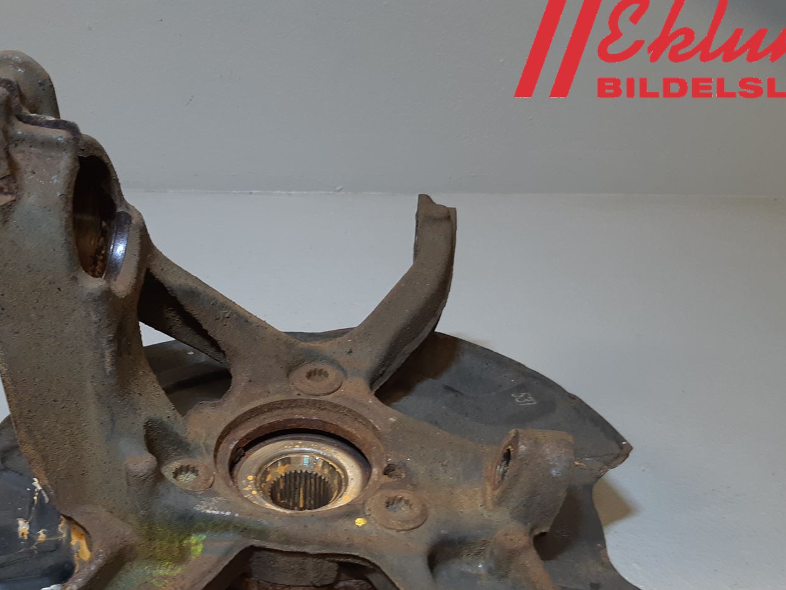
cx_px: 260
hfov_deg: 44.1
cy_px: 469
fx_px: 954
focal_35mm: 42
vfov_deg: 33.4
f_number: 1.7
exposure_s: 1/50
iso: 64
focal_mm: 3.93
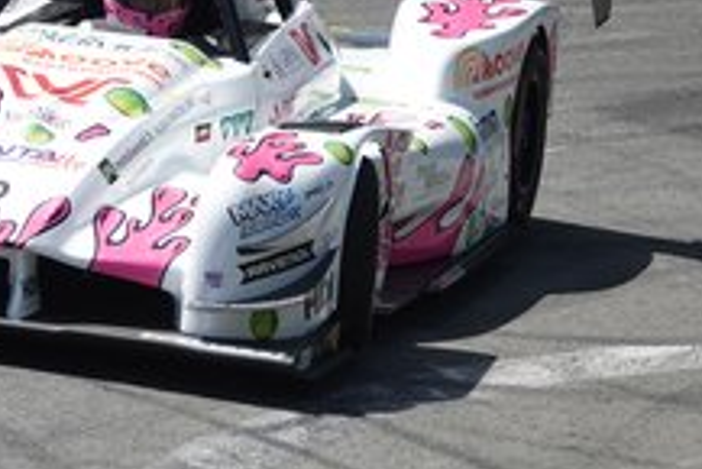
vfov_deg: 2.1
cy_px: 100
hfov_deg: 3.2
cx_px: 32
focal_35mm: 642
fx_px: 12527
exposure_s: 1/800
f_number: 4
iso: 100
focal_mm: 113.69
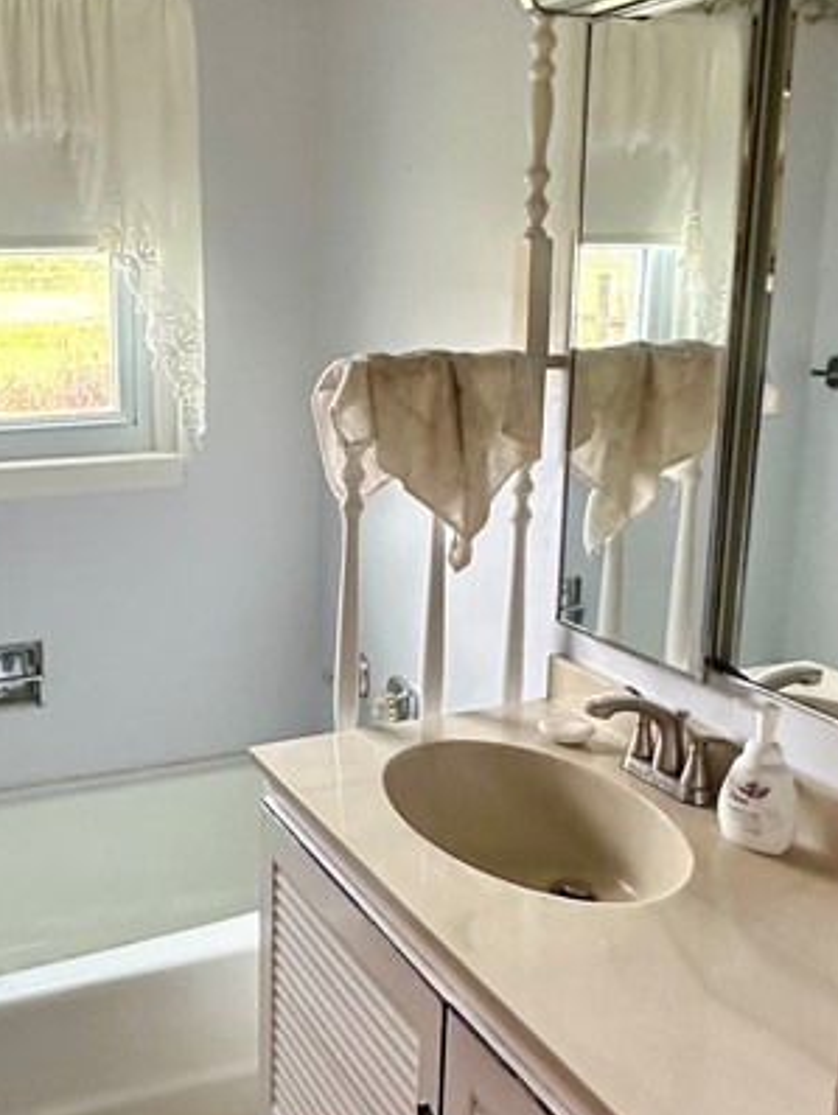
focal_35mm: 36
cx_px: 165
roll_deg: -0.4
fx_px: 1161
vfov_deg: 51.1
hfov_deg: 38.2
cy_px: 473
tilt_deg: -9.6
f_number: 2.2
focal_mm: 2.22
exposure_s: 1/79
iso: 320
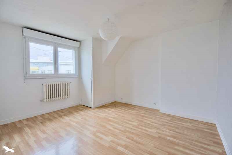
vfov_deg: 73.7
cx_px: 116
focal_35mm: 16
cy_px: 78
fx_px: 103
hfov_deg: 96.7
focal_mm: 16
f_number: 8
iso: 800
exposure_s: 1/100
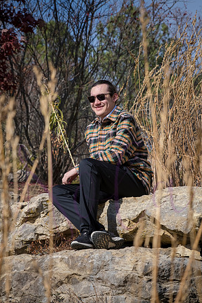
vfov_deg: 16.9
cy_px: 152
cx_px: 101
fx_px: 1017
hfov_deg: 11.3
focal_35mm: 121
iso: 400
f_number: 10
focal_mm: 120
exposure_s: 1/800
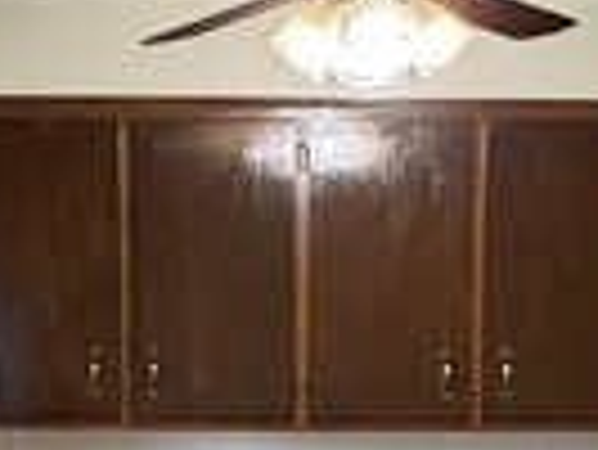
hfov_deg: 18.2
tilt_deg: -7.7
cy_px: 472
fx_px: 1867
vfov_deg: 13.5
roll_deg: +0.2
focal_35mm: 108
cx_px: 301
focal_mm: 2.22
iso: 200
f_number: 2.2
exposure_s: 1/60
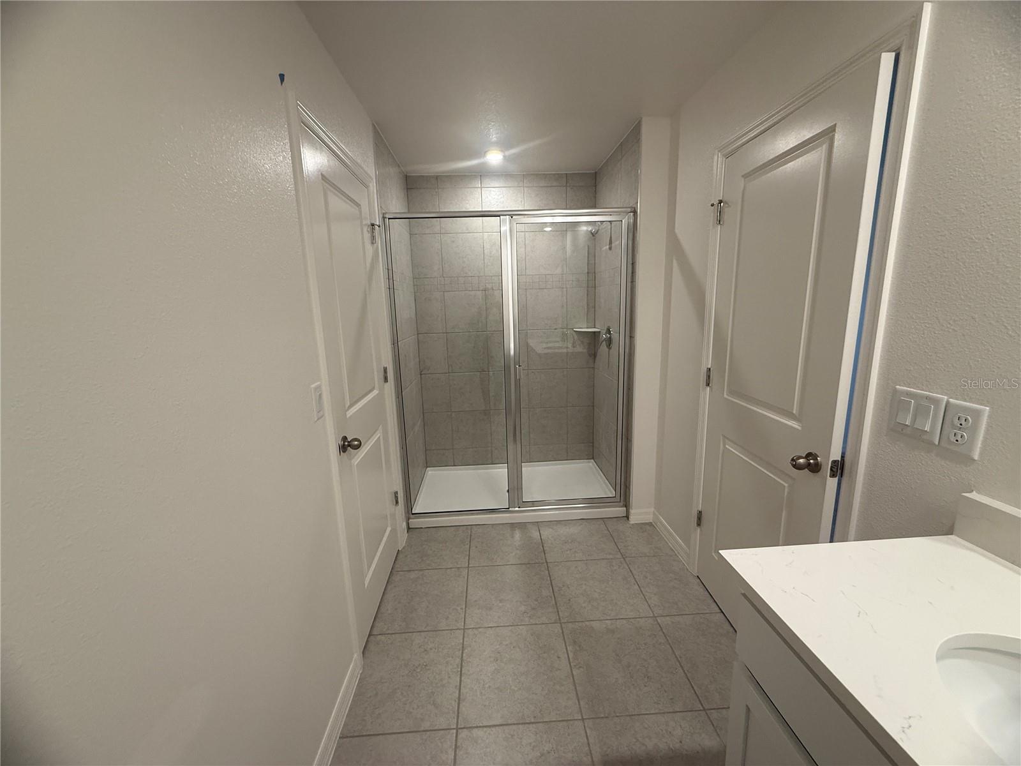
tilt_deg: -10.1
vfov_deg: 85.7
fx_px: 413
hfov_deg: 102.1
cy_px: 383
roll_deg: +1.6
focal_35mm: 14
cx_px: 510
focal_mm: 2.22
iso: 160
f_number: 2.2
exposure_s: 1/60
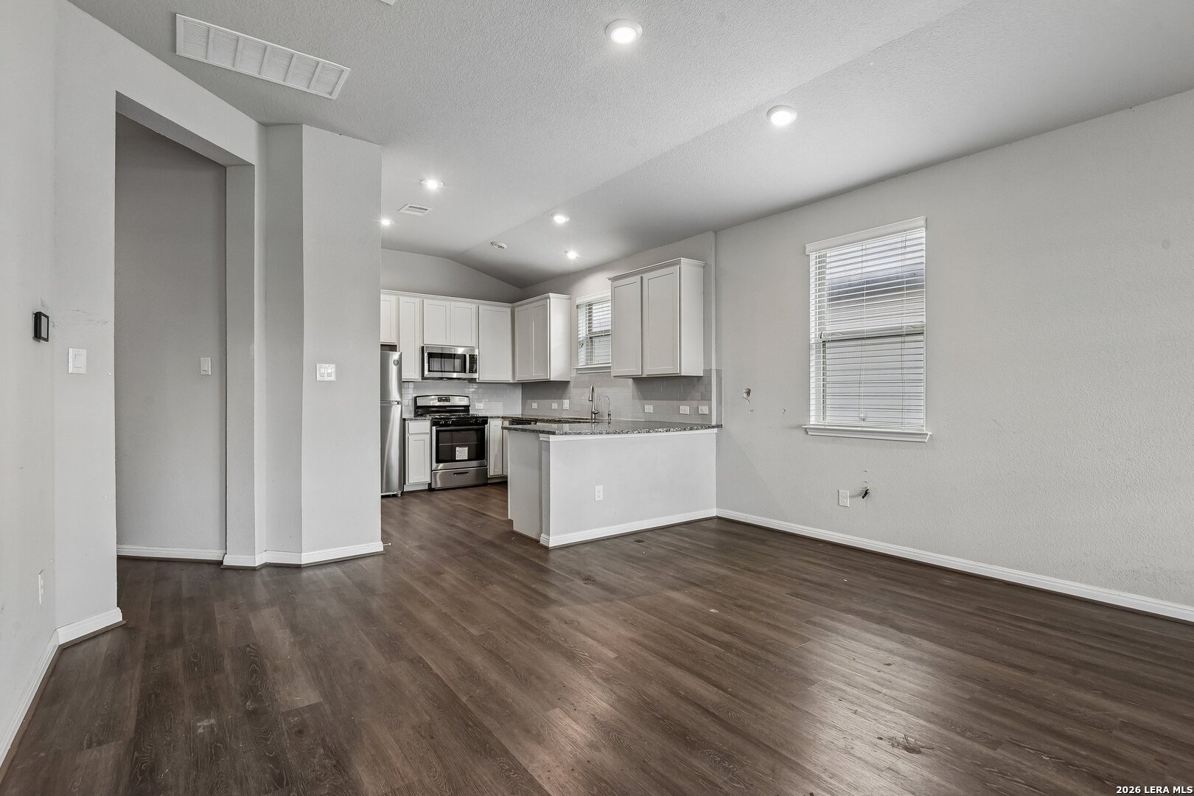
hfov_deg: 93.3
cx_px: 597
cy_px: 398
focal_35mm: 17
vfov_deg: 70.4
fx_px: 564
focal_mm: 17
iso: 1000
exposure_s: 1/15
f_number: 8
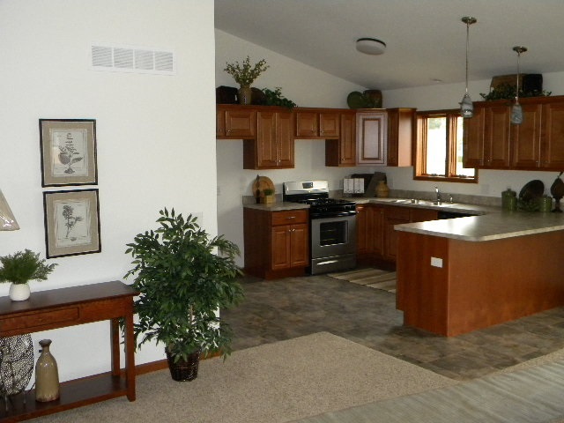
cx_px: 282
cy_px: 212
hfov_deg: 51.4
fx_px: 587
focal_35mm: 36
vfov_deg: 39.7
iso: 400
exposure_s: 1/30
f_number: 3.7
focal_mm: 6.4
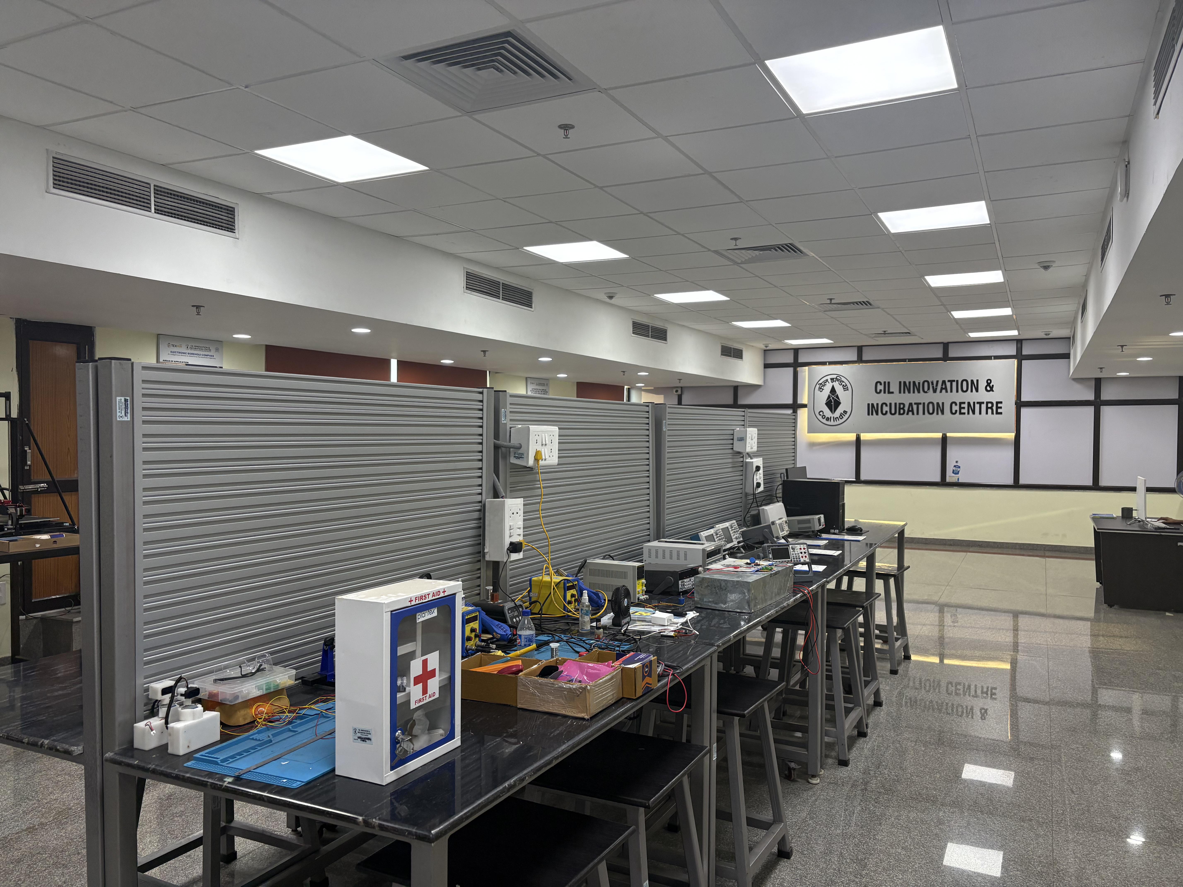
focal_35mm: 26
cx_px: 592
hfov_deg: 67.3
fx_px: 889
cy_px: 444
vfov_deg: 53.1
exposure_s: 1/112
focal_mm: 5.96
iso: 125
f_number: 1.6
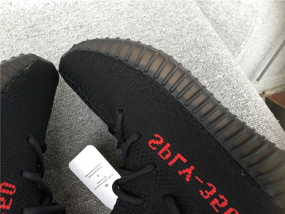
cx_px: 142
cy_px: 107
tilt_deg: -58.0
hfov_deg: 58.4
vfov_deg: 45.4
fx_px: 255
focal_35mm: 31
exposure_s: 1/33
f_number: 2.4
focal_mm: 3.3
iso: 125
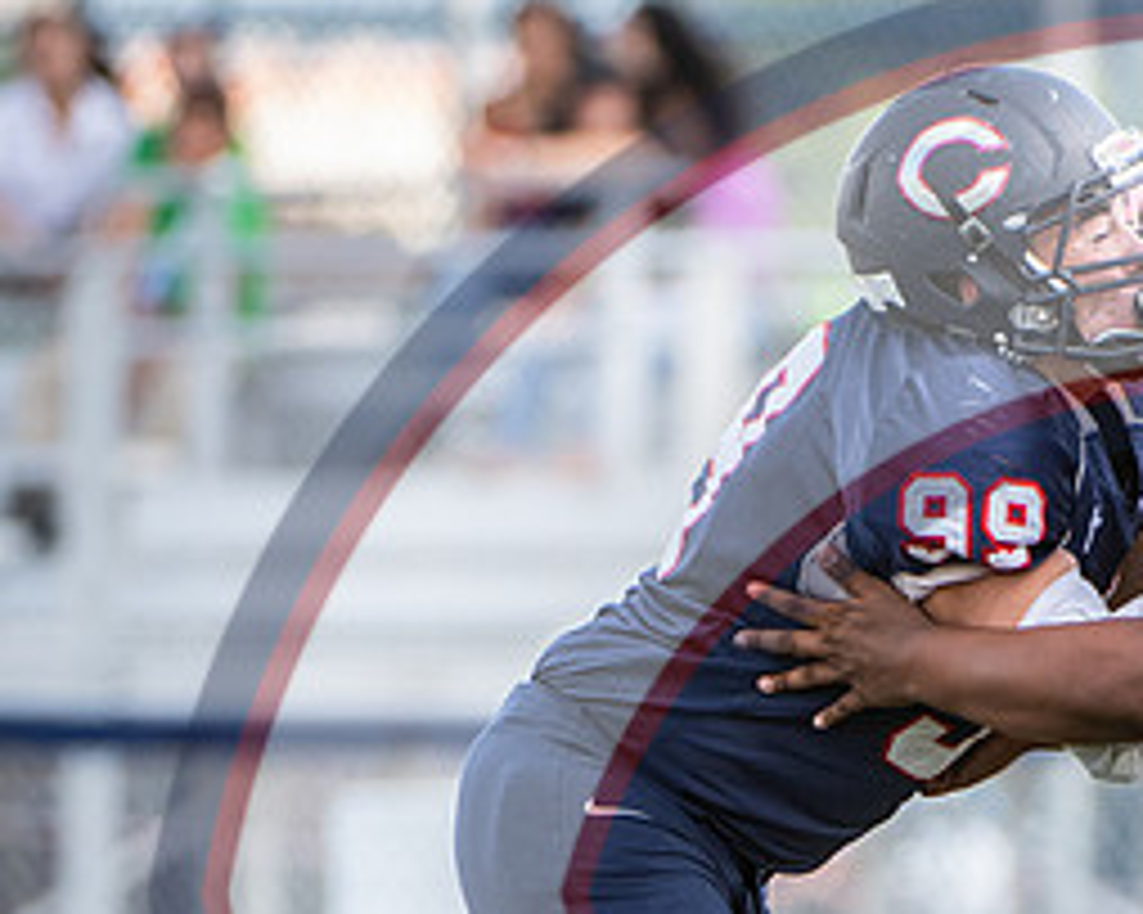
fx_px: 33241
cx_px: 1109
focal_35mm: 983
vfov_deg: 1.6
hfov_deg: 2.0
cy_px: 918
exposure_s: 1/1000
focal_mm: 290
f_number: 4
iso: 640
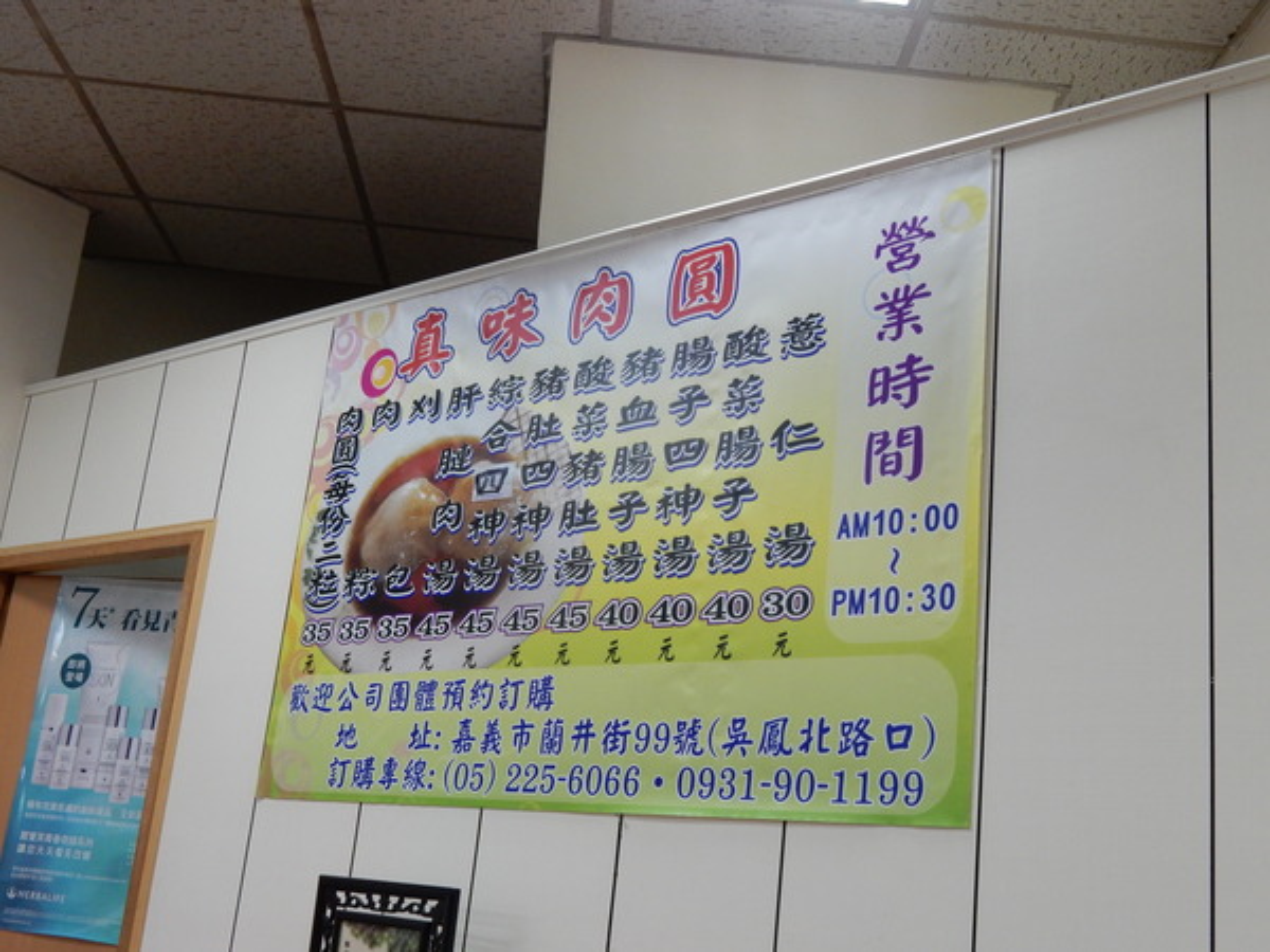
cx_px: 635
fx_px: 1578
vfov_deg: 33.6
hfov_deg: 43.9
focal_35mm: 43
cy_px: 476
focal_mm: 7.6
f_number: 4.2
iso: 400
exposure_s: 1/30
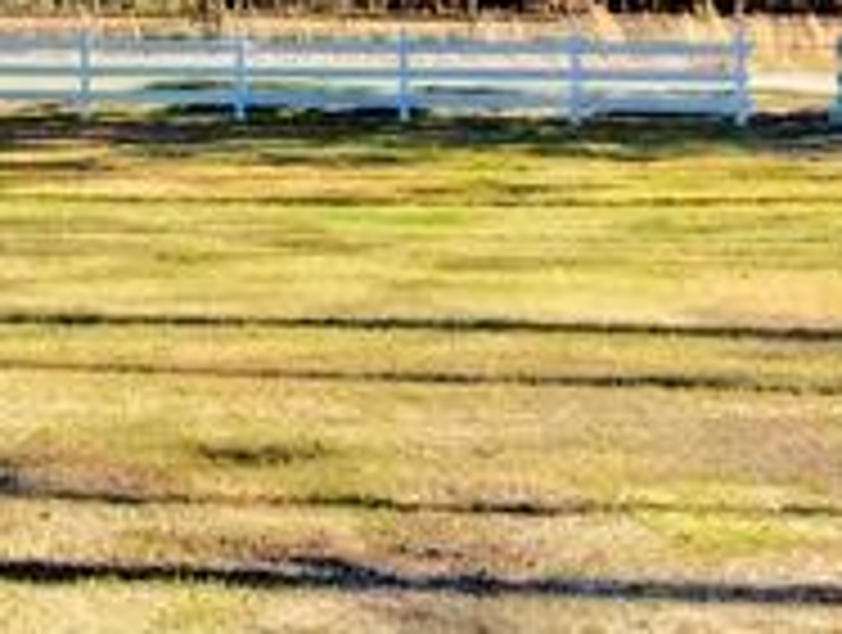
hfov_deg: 18.7
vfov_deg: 14.5
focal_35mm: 99
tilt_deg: +2.2
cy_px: -117
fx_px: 2413
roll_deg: +0.2
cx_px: -180
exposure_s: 1/986
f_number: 2.2
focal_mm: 4.15
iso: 25
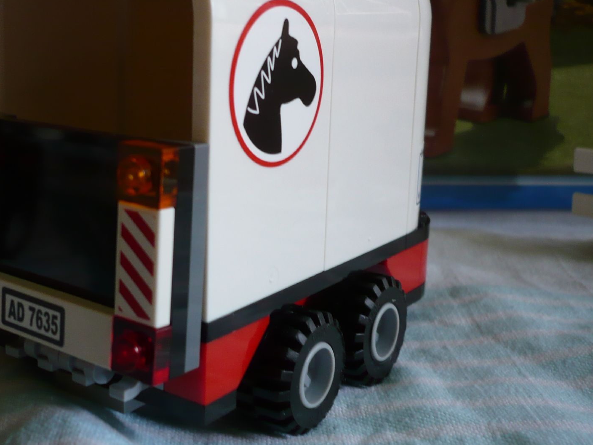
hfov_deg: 38.7
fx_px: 839
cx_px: 231
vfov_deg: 29.6
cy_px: 172
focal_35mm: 49
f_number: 2.8
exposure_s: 1/50
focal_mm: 5.8
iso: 100
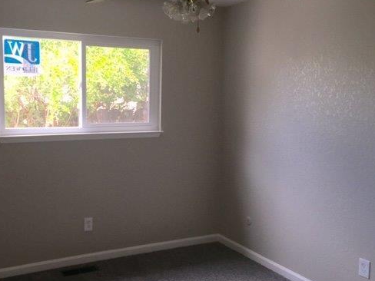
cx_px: 139
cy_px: 142
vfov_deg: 37.7
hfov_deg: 48.5
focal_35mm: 38
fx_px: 412
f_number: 2.2
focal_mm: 4.15
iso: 32
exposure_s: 1/58
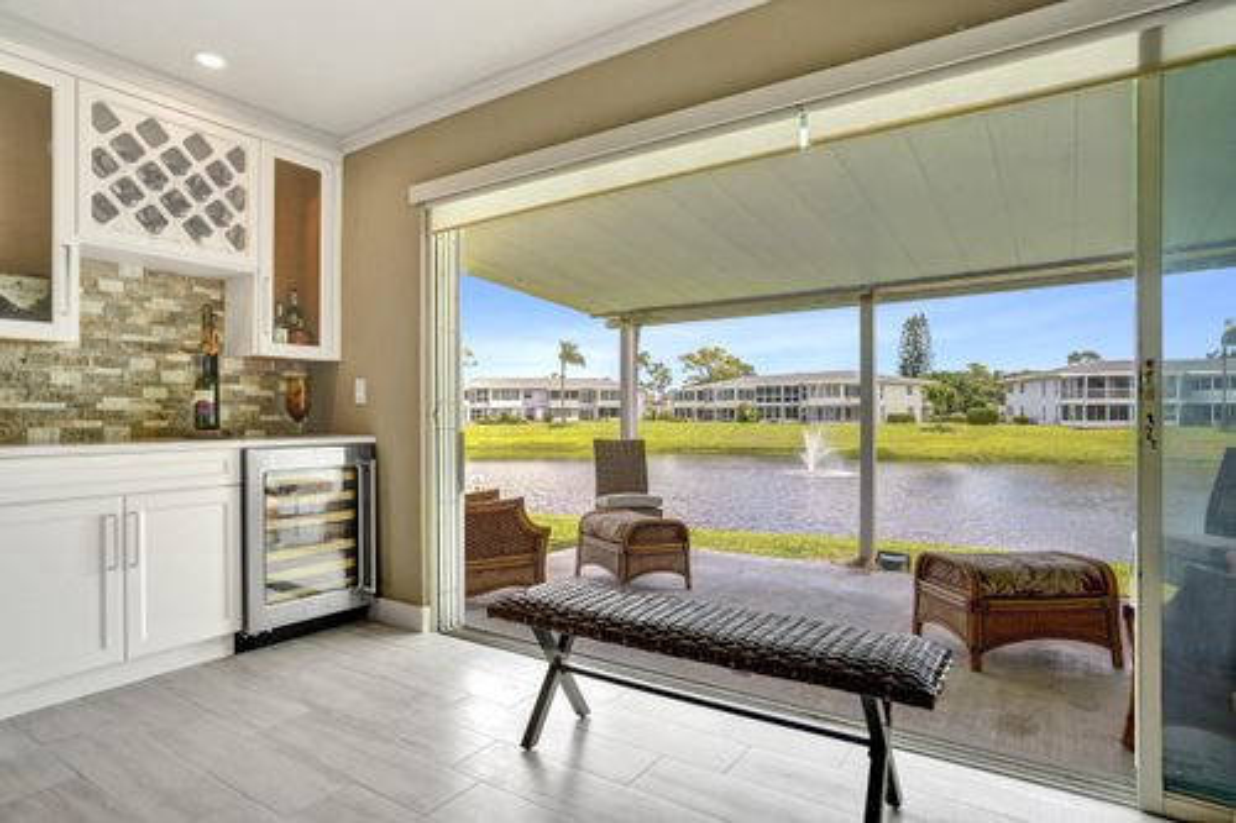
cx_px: 618
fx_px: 652
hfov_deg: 86.9
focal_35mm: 19
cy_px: 412
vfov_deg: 64.5
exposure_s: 1/2000
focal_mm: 19
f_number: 2.8
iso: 800
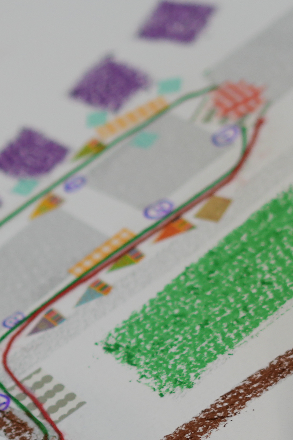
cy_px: 448
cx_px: 15
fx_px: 3807
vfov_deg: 6.6
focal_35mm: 312
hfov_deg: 4.4
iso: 100
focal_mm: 55
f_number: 2.2
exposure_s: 1/125
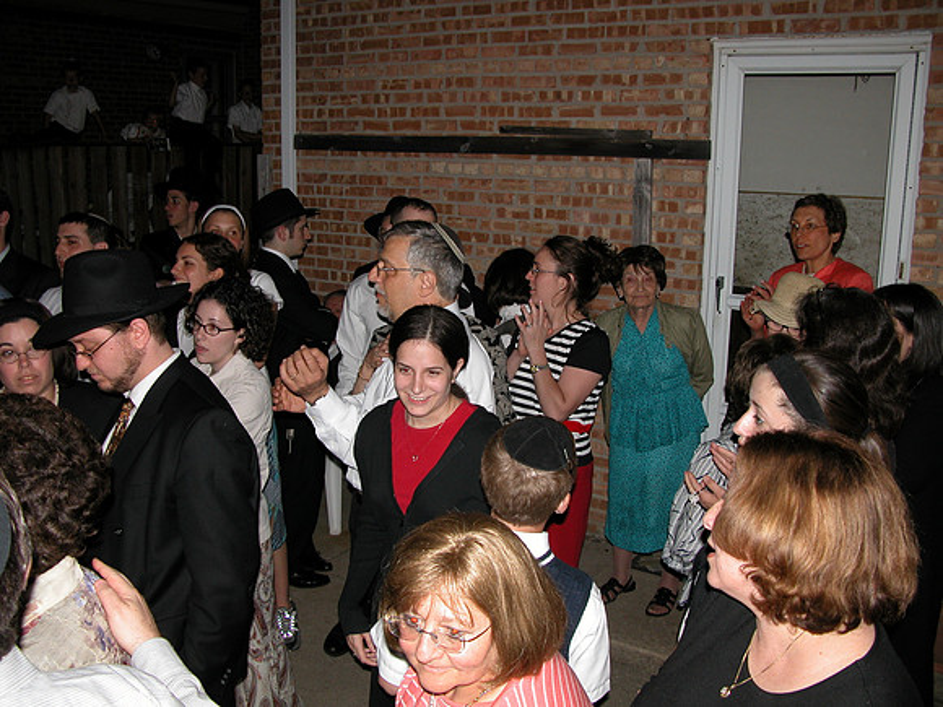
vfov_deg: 41.8
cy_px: 354
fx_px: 926
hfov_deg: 54.0
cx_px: 472
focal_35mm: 34
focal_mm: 8.9
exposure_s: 1/60
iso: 100
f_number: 2.8
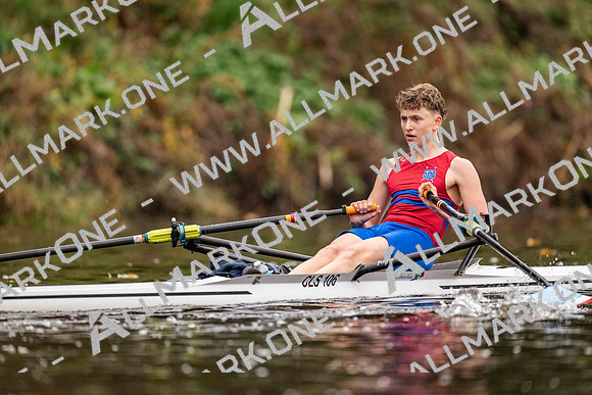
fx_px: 9869
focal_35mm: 600
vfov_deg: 2.3
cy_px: 198
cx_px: 296
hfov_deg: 3.4
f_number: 4
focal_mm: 600
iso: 2500
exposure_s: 1/2500
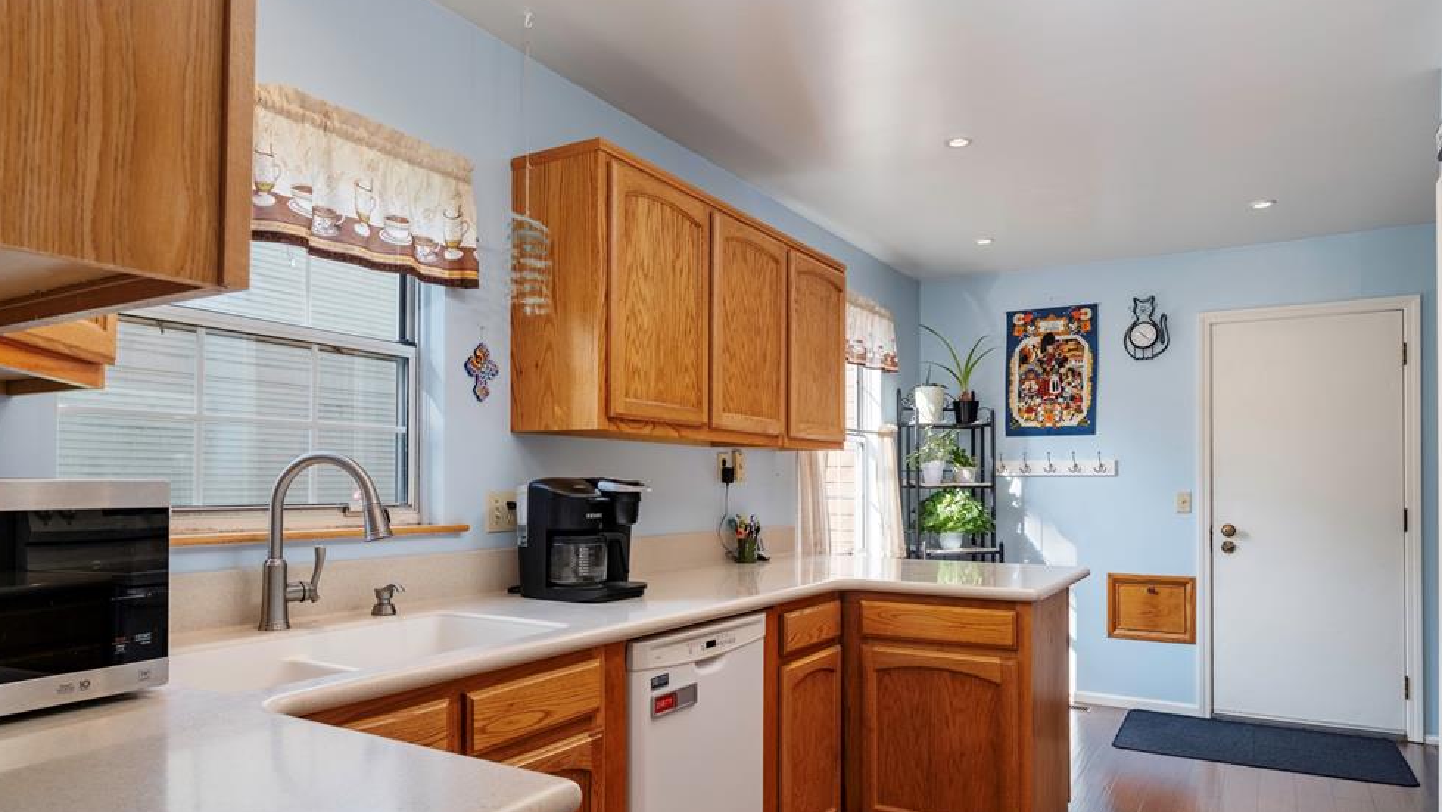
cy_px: 461
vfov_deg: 49.4
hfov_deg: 78.7
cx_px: 736
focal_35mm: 23
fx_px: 880
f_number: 6.4
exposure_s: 1/250
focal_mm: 14.1
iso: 800
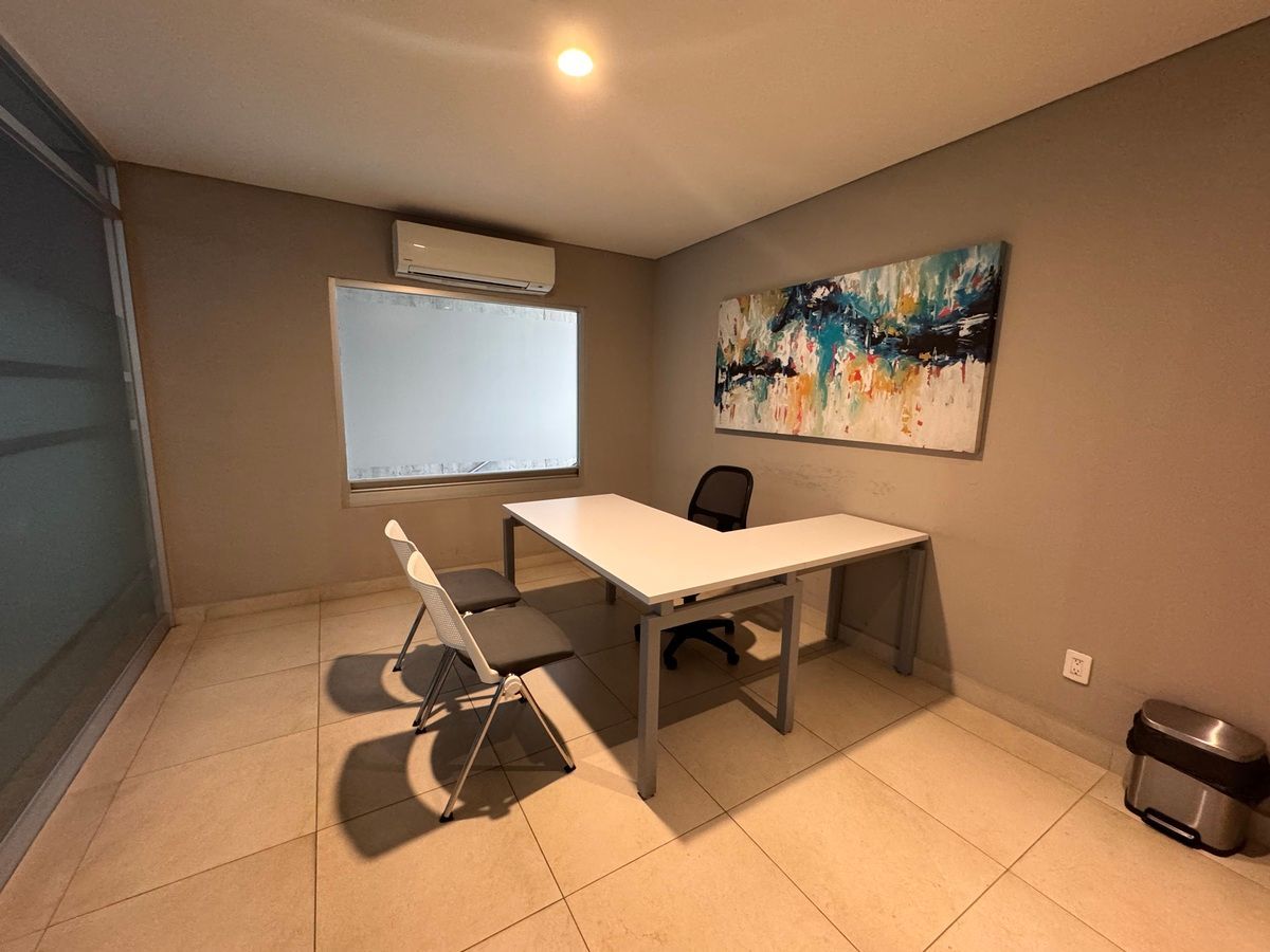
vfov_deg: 85.7
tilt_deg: -8.3
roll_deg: -0.9
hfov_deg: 102.1
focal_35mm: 14
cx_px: 635
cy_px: 476
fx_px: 514
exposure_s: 1/60
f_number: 2.2
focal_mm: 2.22
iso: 500
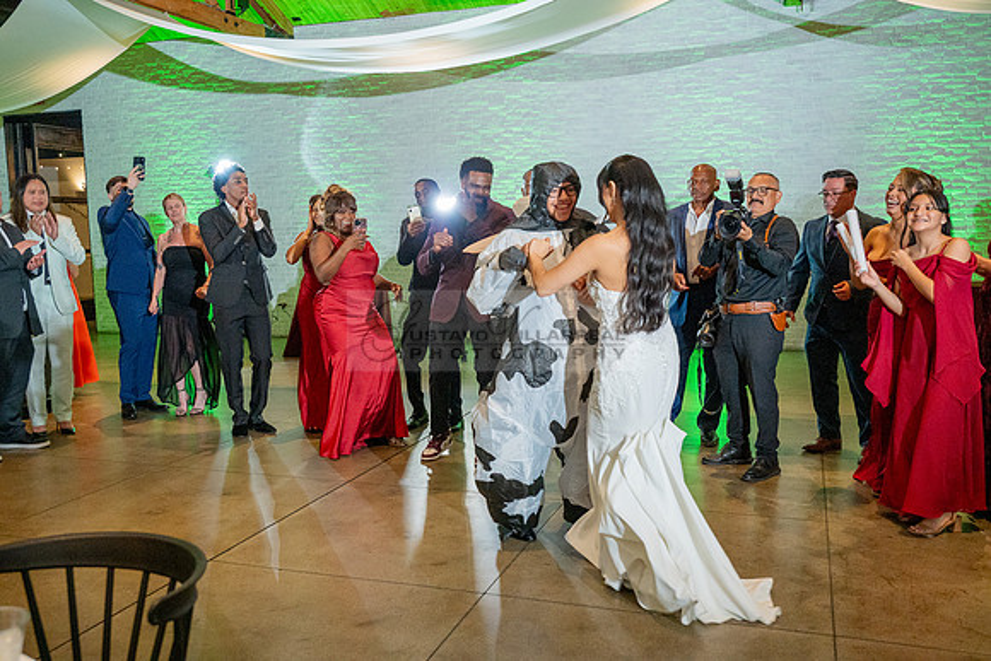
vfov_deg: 39.4
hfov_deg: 56.5
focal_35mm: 34
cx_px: 496
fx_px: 922
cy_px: 330
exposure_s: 1/200
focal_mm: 33.5
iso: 3200
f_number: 4
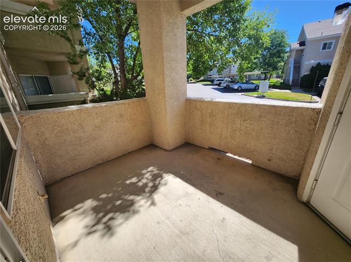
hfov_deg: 106.2
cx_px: 176
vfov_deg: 89.8
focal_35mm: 13
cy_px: 131
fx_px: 132
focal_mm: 1.74
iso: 32
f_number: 2.2
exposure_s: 1/490
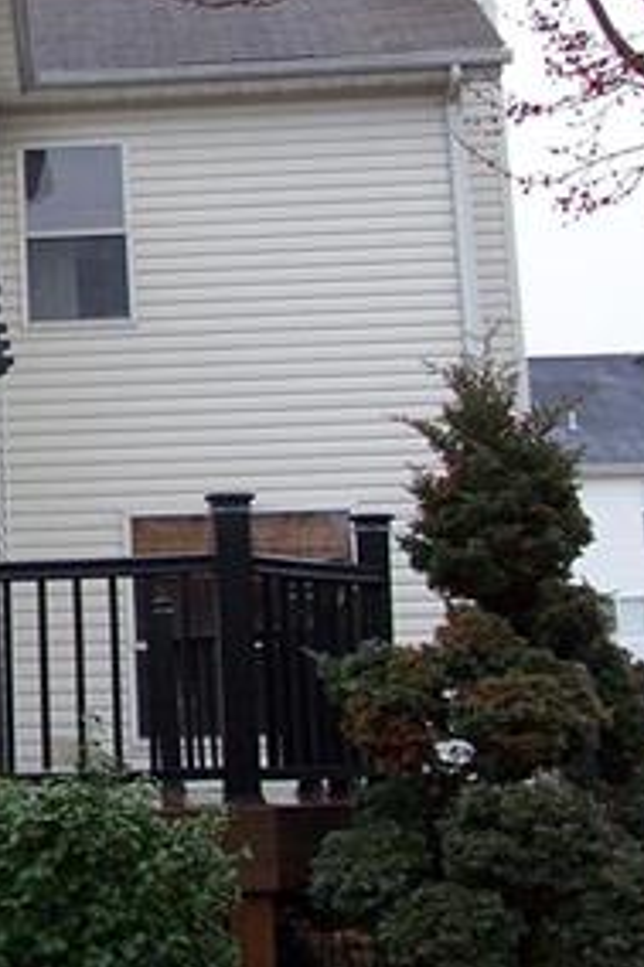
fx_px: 2203
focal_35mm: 82
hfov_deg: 15.5
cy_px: 340
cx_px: -286
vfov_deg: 24.7
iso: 80
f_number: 2.8
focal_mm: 6
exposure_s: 1/250
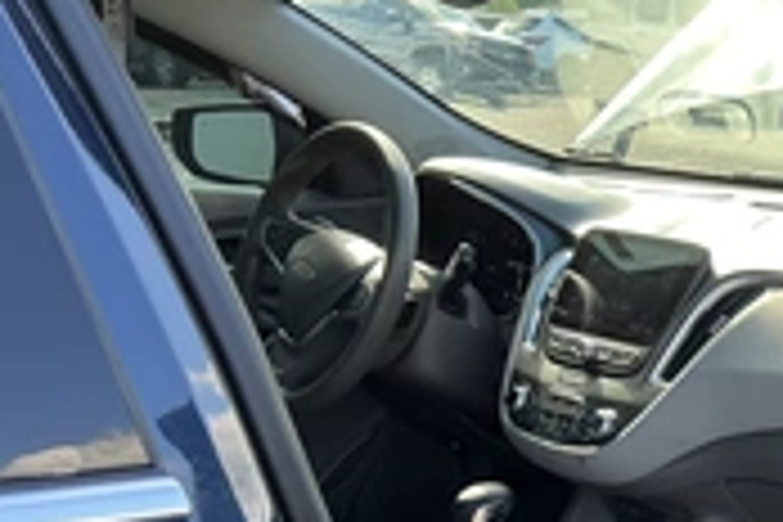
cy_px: 662
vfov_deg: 18.9
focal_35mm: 67
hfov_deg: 27.3
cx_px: 886
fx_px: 1457
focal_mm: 3
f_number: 1.8
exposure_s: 1/122
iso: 25
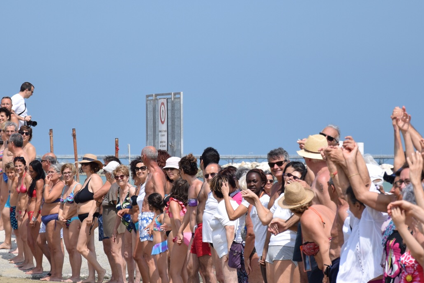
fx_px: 3450
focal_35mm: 293
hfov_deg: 7.0
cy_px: 117
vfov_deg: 4.7
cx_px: 211
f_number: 6.3
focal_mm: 105
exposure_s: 1/640
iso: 100
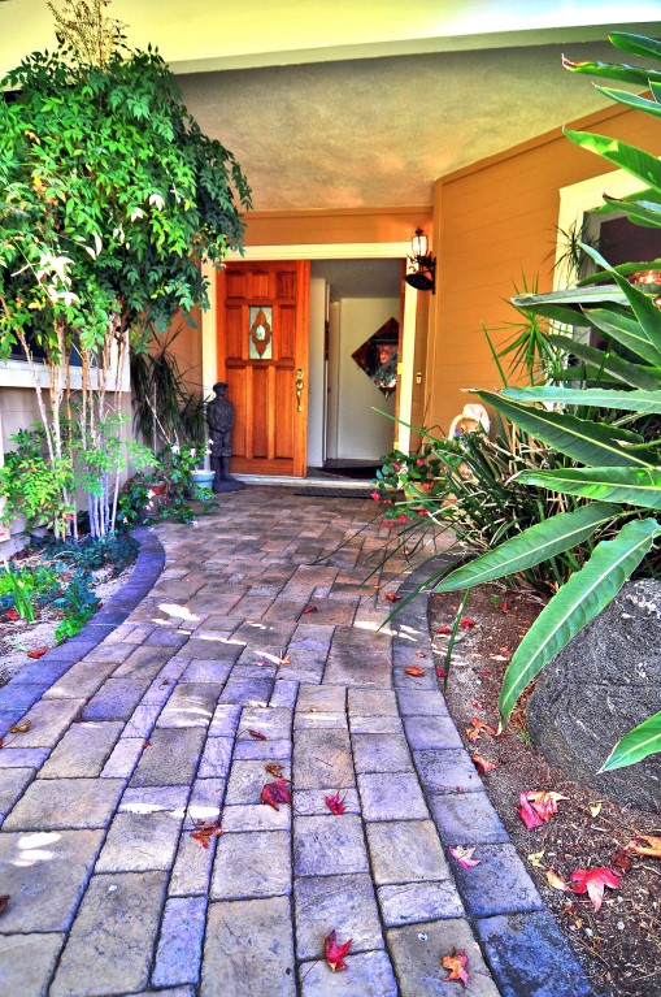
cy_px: 498
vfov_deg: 90.1
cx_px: 330
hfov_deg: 67.2
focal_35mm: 18
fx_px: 497
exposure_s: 1/60
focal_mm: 12
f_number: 4
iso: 100
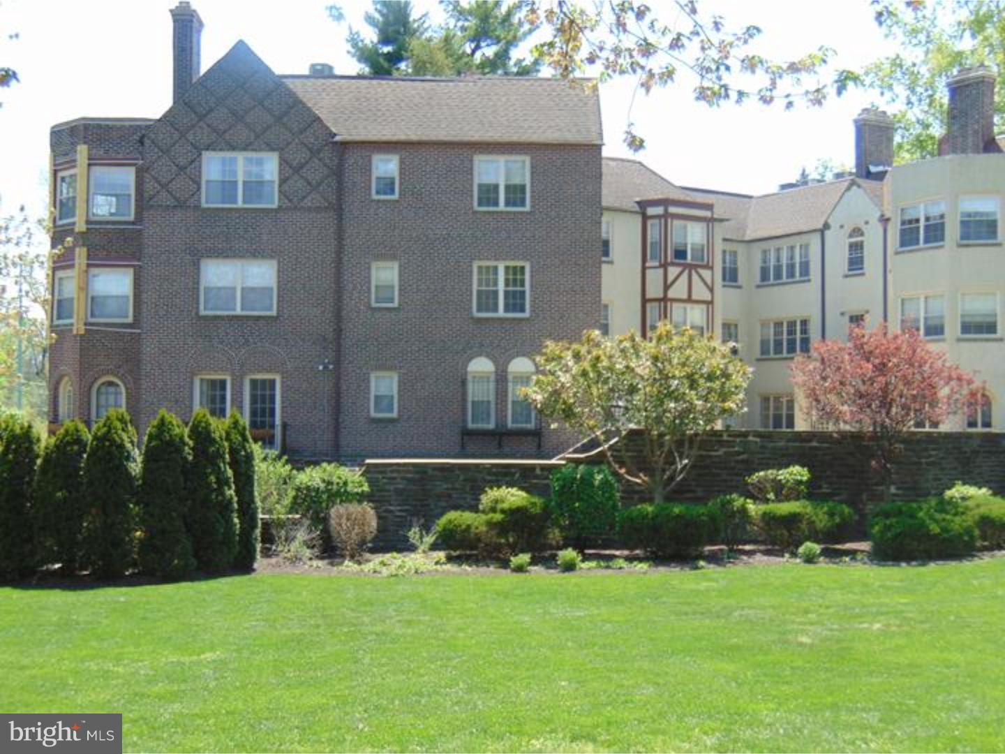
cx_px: 502
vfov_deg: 29.1
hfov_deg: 38.2
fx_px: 1452
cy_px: 377
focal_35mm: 50
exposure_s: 1/250
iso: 80
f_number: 3.5
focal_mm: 9
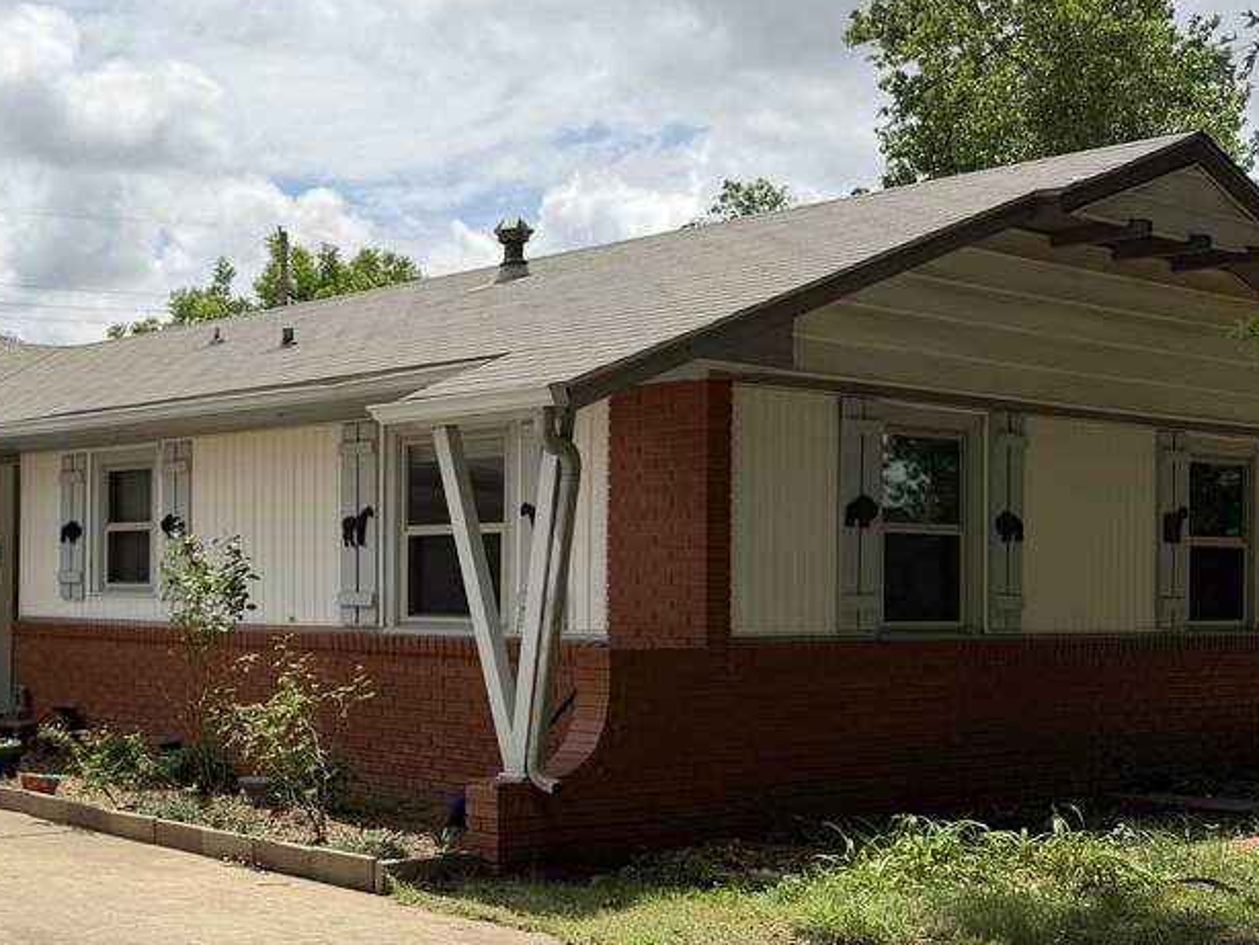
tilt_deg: +0.3
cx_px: 37
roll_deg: -0.1
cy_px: 568
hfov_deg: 35.1
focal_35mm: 50
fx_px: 1819
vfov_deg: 29.1
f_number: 1.78
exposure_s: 1/4167
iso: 80
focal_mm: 6.76
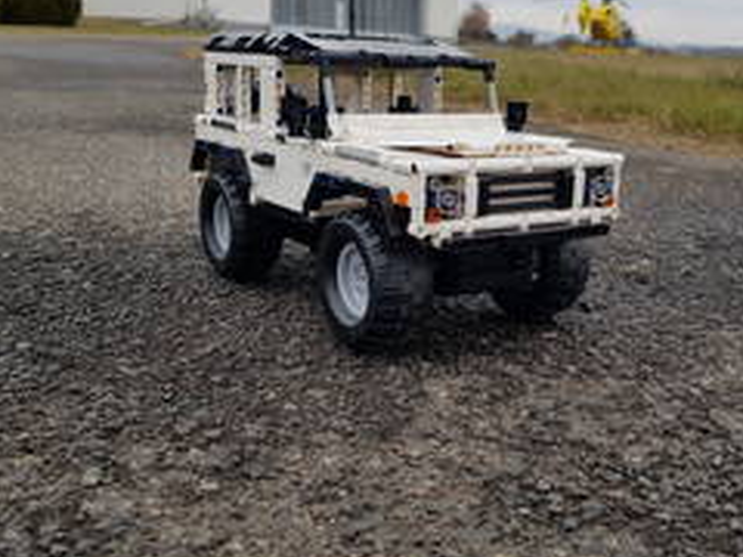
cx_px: 471
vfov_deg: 36.7
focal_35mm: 39
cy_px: 229
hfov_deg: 47.4
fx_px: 837
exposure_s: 1/552
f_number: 1.7
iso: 40
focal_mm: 4.3
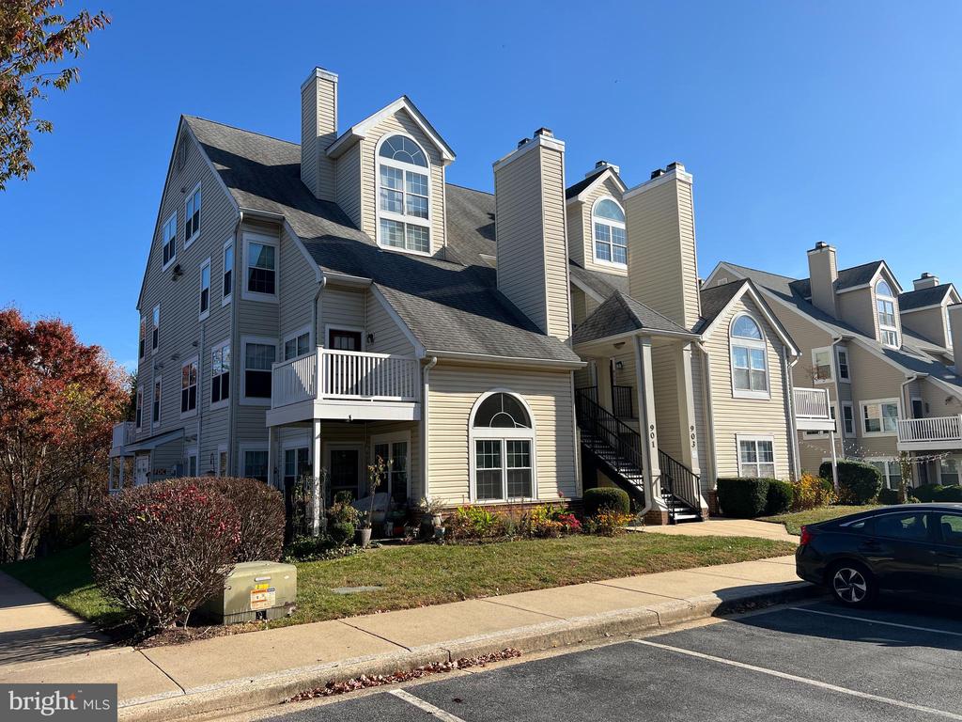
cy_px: 361
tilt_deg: +8.6
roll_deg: +1.4
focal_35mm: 26
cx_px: 481
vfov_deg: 53.1
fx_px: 723
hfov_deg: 67.3
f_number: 1.5
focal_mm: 5.7
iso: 50
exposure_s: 1/3460
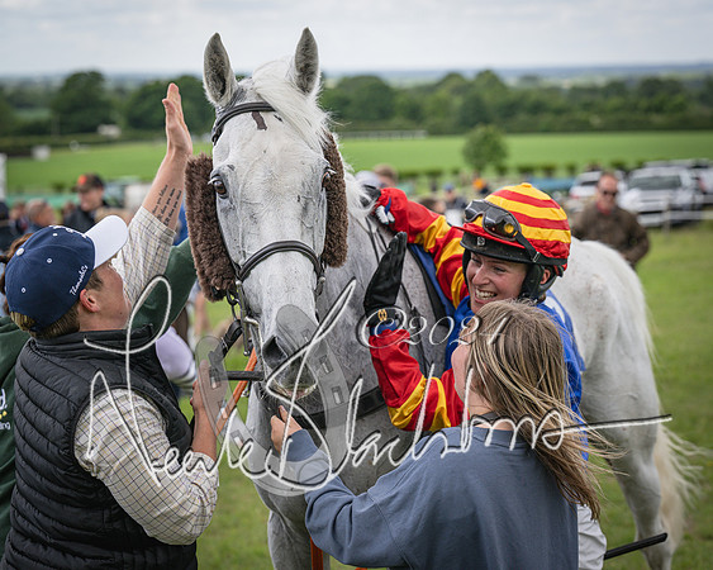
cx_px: 395
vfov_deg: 19.4
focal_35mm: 79
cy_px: 285
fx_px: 1663
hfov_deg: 24.2
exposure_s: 1/1600
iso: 400
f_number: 4
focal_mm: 70
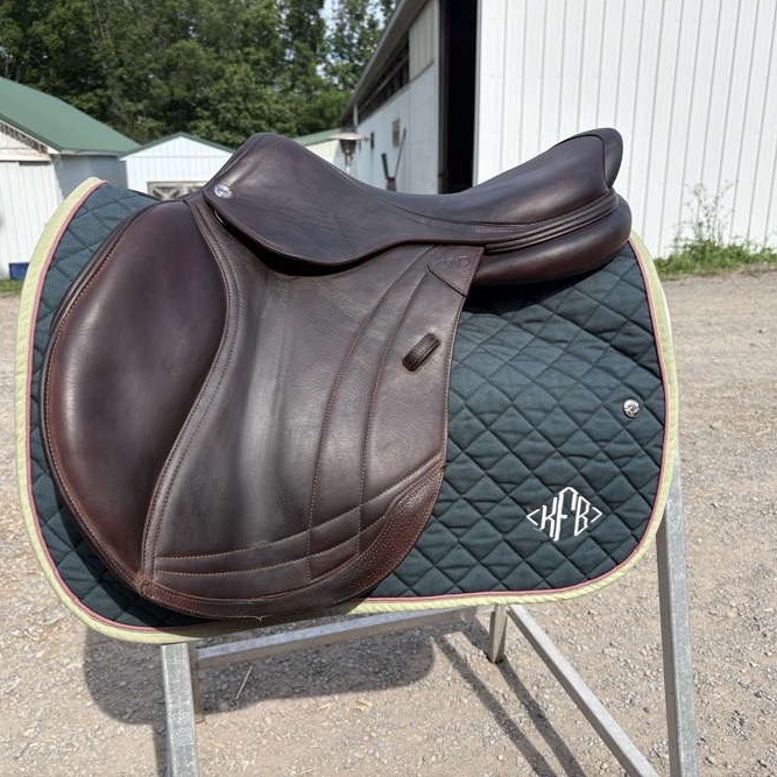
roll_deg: +0.4
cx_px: 398
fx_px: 787
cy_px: 385
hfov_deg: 52.5
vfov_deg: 52.5
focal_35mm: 31
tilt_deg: -15.9
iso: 50
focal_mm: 5.96
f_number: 1.6
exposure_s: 1/2075
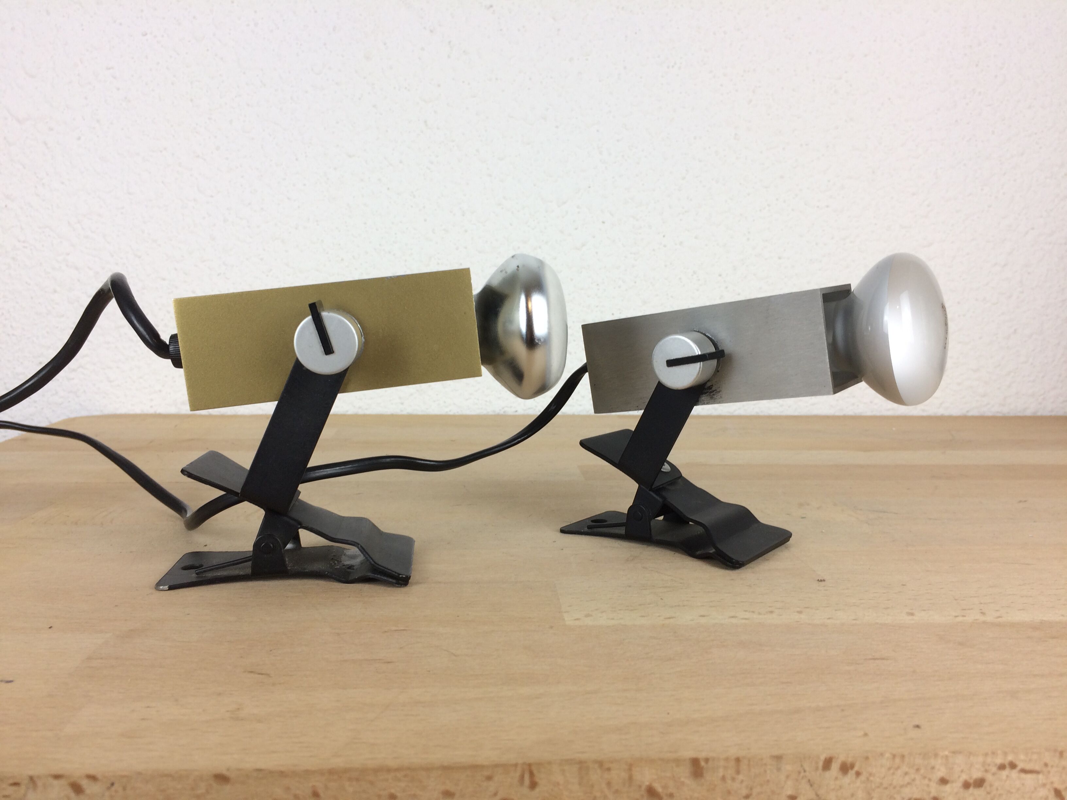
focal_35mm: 29
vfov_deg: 48.2
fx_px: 894
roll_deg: +0.1
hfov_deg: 61.7
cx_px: 534
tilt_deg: -7.1
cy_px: 400
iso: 32
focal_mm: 4.15
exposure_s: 1/50
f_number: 2.2
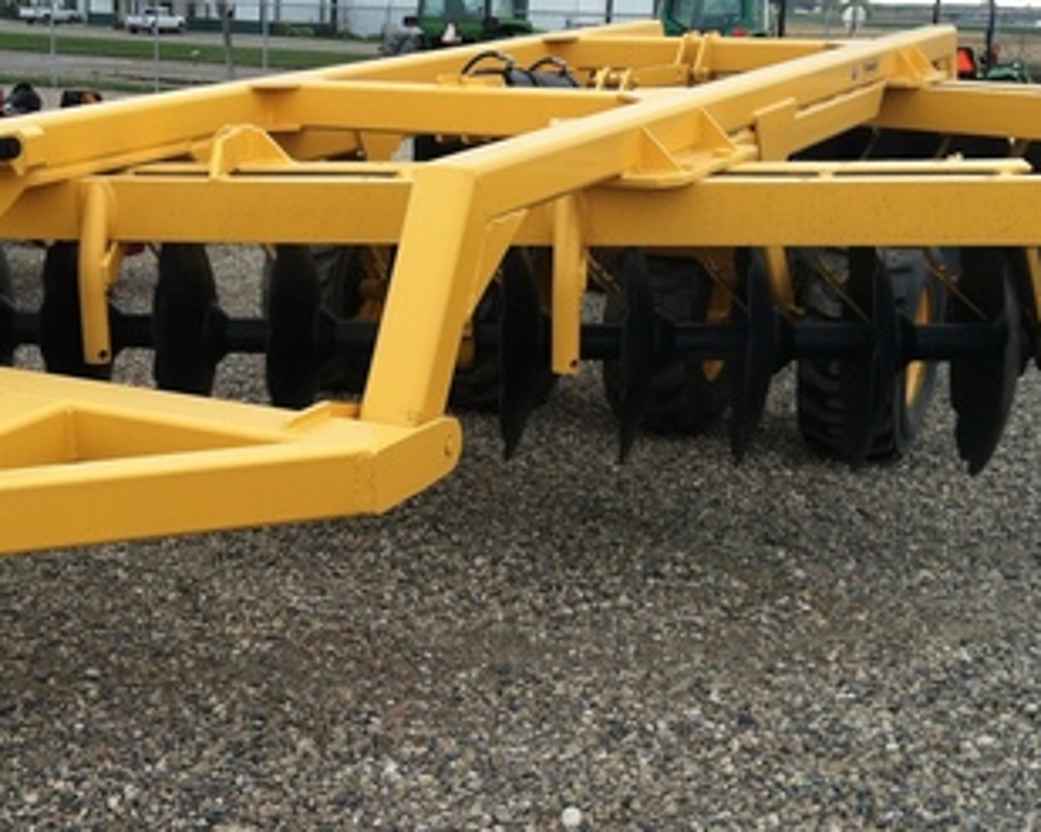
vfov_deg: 25.3
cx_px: 374
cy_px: 485
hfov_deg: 31.3
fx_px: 1848
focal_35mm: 60
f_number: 2.8
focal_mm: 3.85
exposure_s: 1/441
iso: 80
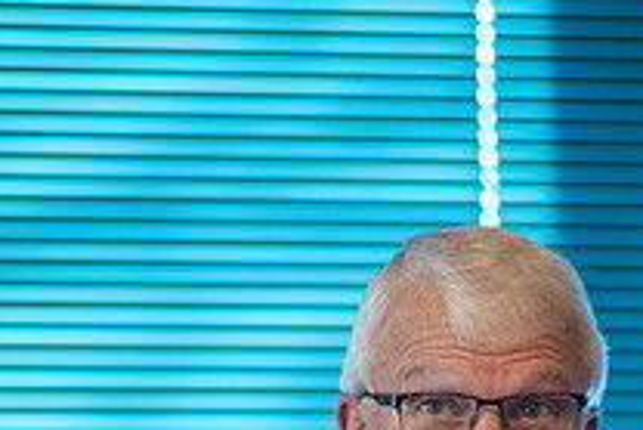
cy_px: 566
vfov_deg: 3.8
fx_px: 6381
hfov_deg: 5.8
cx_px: 182
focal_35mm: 357
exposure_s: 1/160
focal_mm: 120
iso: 1250
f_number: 2.8
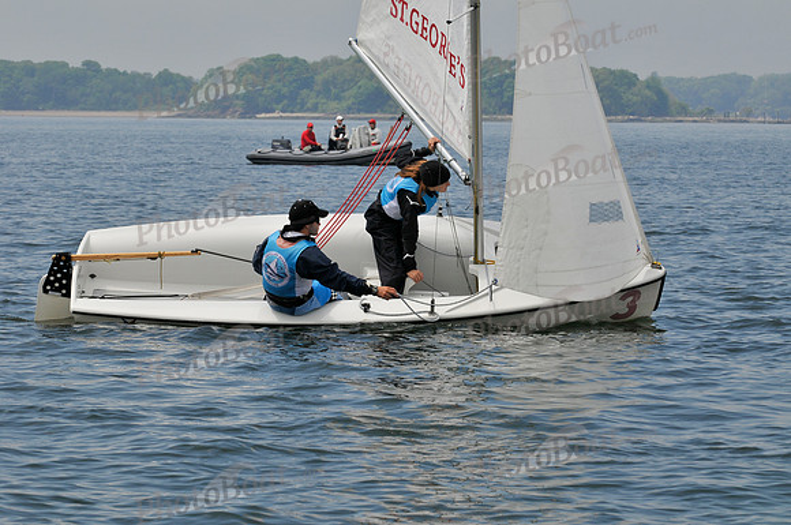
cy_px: 262
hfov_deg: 10.6
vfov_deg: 7.0
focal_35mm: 195
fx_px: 4279
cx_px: 396
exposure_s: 1/640
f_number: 10
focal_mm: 130
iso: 200
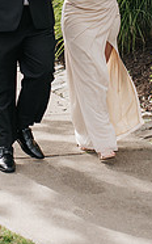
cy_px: 8
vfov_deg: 14.7
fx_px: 929
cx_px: 70
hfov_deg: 9.3
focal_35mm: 140
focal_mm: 35
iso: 250
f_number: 2.8
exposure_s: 1/1600
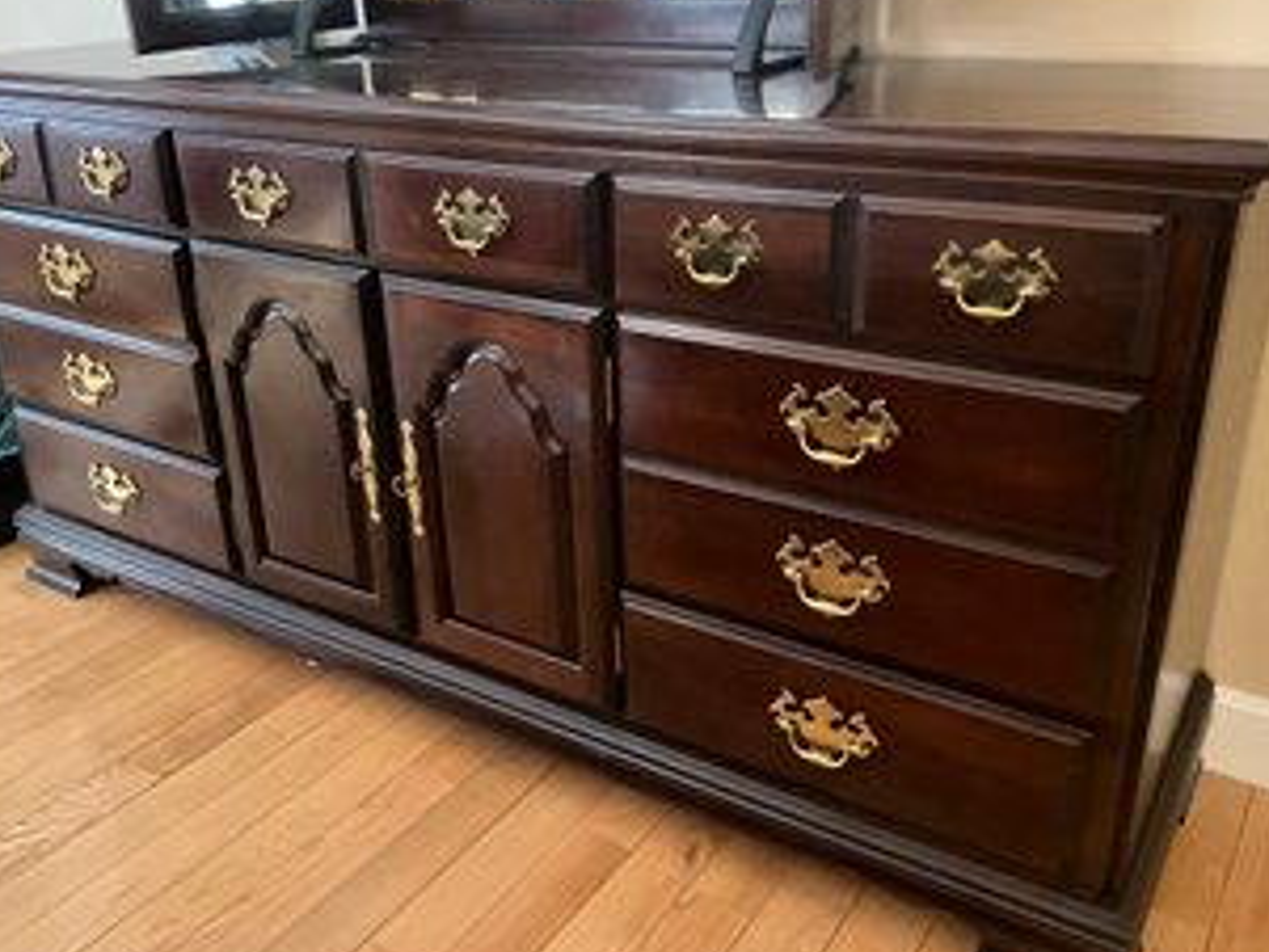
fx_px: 1210
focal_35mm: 33
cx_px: 609
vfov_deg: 43.0
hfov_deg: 55.3
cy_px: 444
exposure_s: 1/27
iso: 640
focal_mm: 3
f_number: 1.8
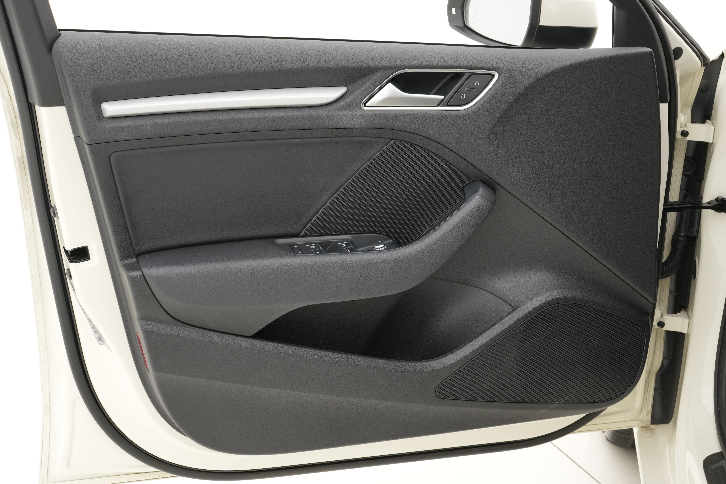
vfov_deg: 26.0
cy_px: 242
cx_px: 363
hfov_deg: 38.2
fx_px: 1050
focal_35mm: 52
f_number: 8
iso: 640
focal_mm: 34.7
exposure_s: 1/50
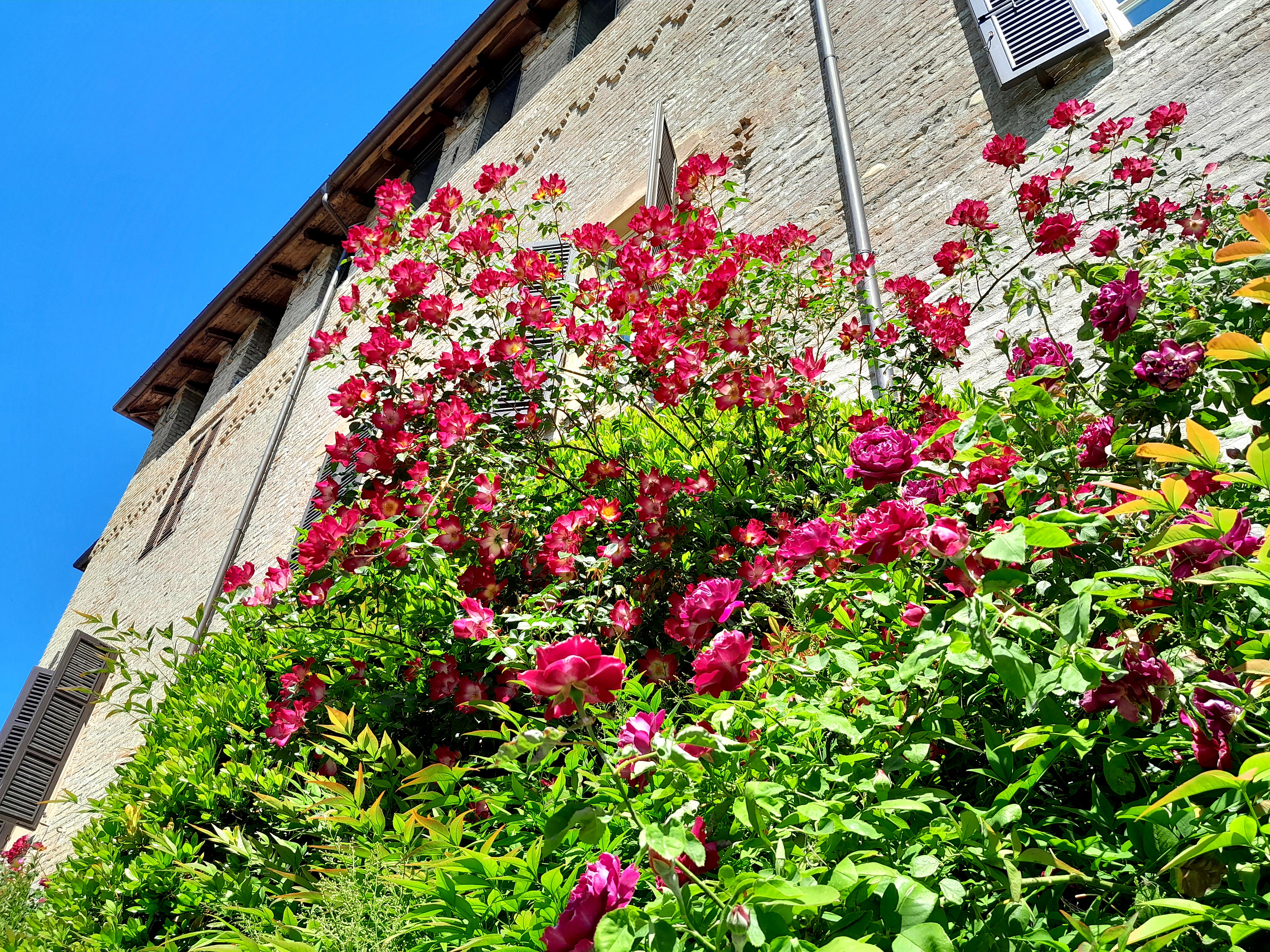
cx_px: 635
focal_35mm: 27
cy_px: 476
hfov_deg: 65.3
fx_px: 991
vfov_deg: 51.4
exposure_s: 1/312
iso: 40
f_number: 1.8
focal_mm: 4
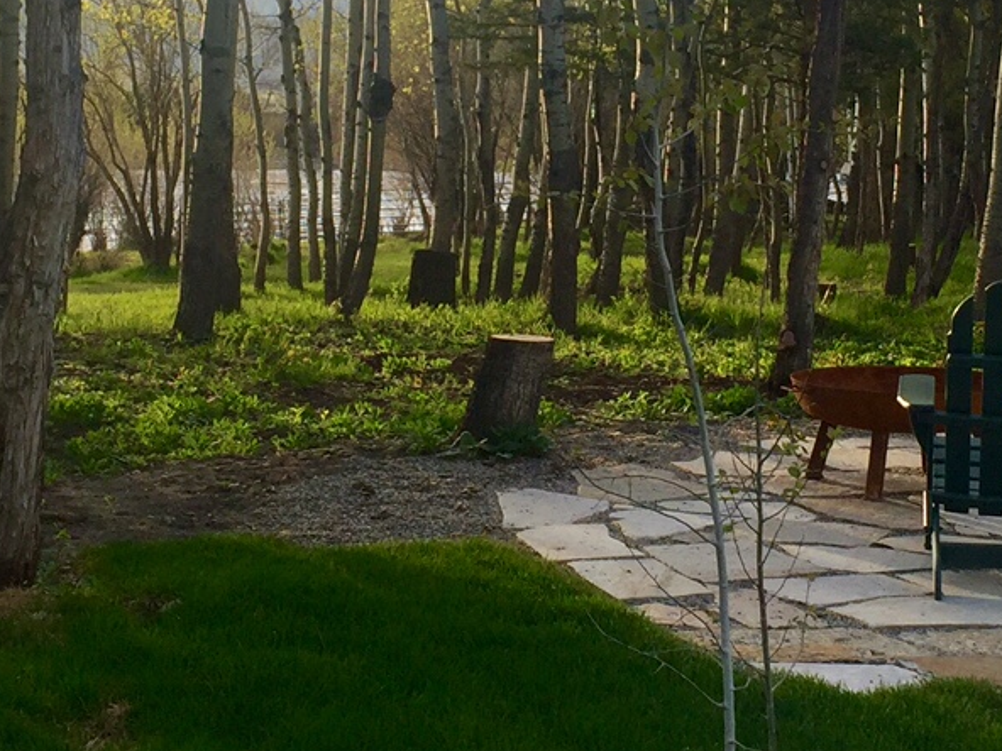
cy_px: 215
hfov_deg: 24.4
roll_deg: -1.2
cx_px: 618
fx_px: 2316
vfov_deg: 18.3
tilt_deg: -3.1
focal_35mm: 80
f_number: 2.2
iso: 32
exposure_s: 1/488
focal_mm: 4.15
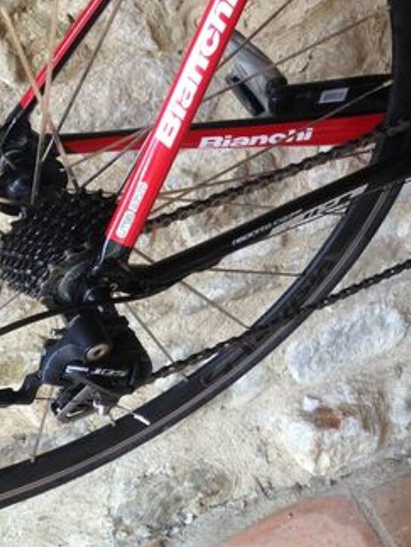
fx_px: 965
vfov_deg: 31.6
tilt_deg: -45.1
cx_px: 355
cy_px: 239
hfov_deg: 23.5
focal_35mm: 61
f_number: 2.4
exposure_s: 1/24
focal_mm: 4.12
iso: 50
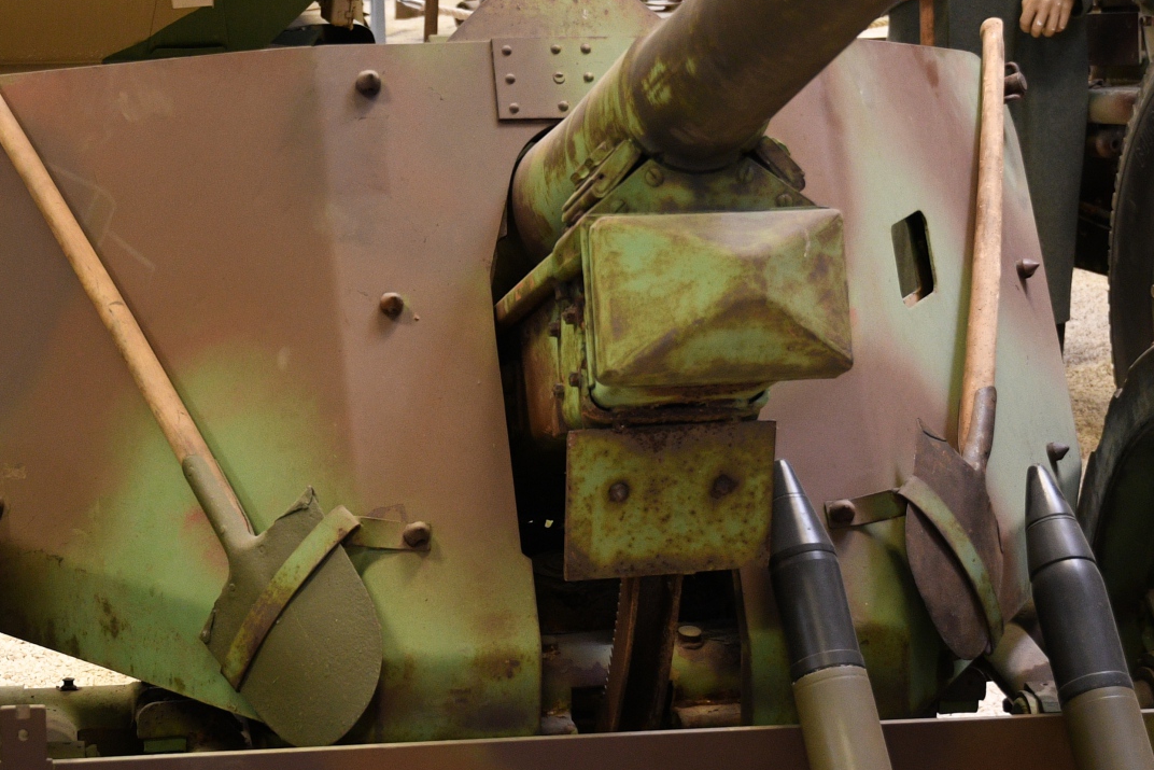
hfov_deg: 19.8
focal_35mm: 103
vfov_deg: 13.3
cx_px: 517
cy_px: 509
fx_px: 3302
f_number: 3.5
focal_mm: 31
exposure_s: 1/50
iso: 800
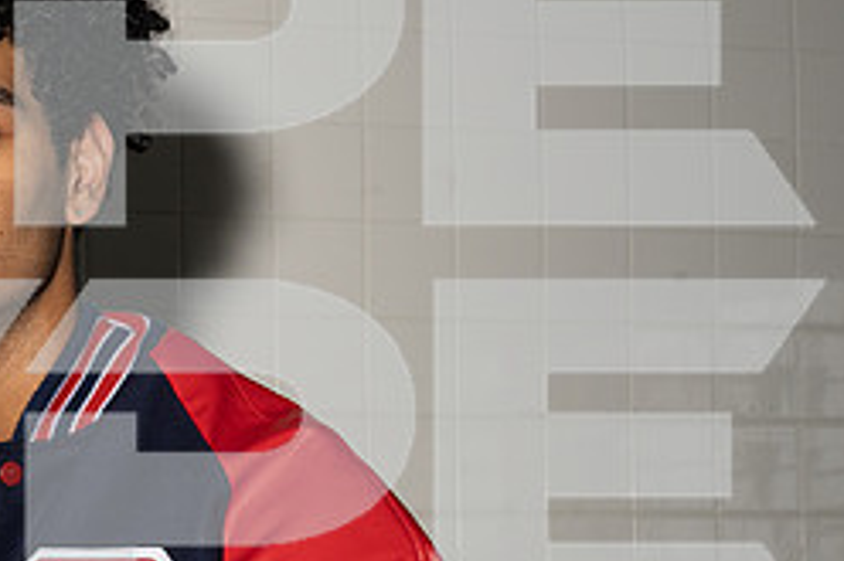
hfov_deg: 17.0
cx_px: -41
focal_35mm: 117
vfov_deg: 11.6
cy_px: 461
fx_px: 2741
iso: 800
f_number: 11
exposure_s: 1/250
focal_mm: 50
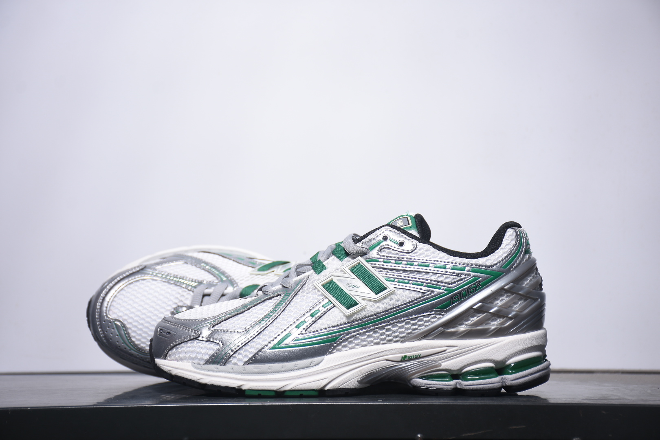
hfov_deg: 24.2
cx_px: 330
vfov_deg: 16.3
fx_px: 1540
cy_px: 220
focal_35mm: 84
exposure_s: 1/20
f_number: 5.6
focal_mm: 56
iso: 100
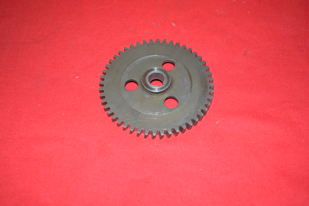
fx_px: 412
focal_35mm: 48
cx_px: 154
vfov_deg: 28.1
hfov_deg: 41.1
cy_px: 103
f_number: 5
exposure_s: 1/200
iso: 1250
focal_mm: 32
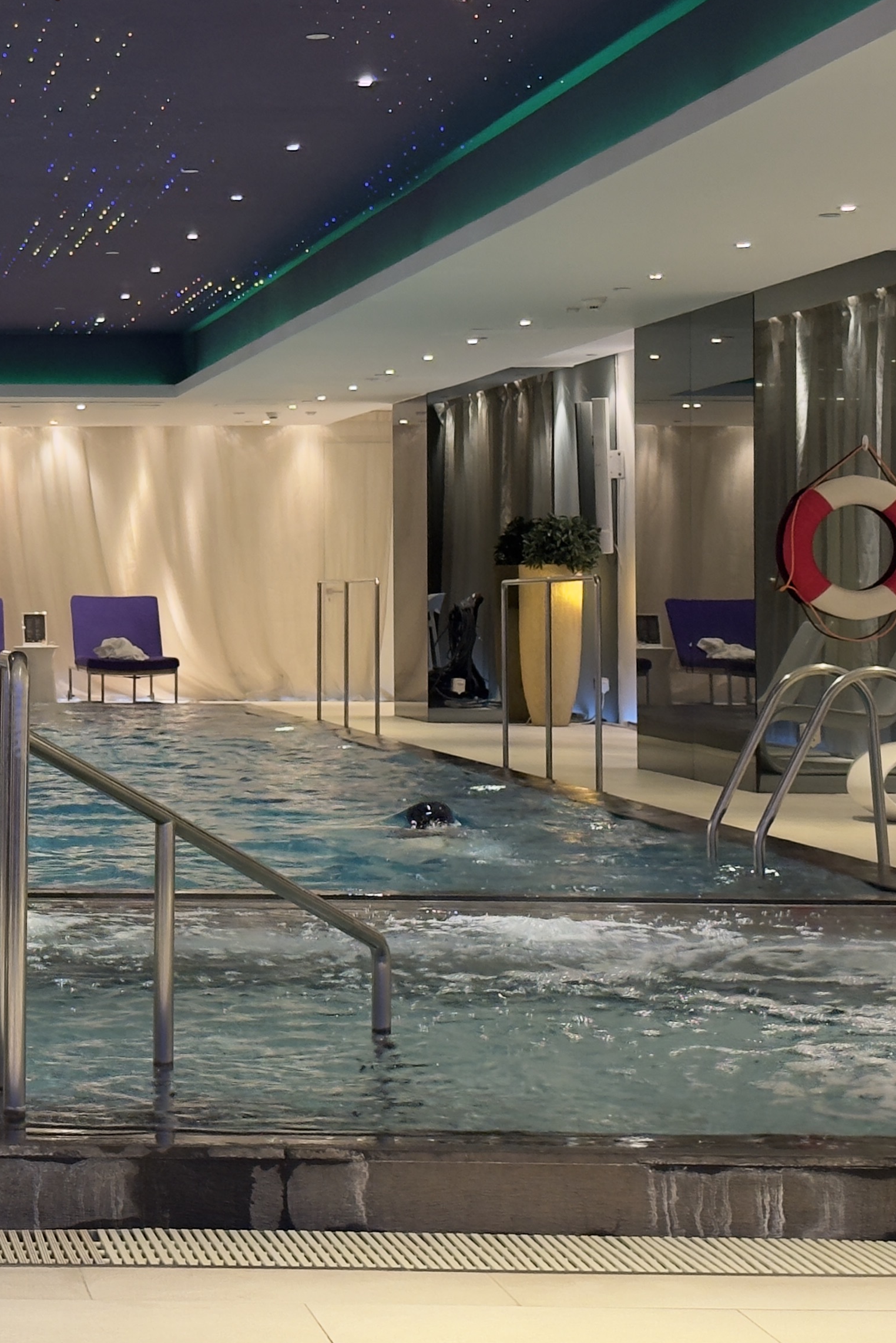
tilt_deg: +2.2
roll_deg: -0.1
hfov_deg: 14.8
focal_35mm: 88
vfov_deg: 23.1
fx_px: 3285
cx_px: -276
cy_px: 501
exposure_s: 1/33
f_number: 1.78
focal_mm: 6.76
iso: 320
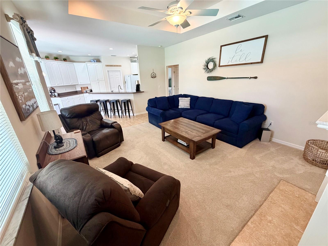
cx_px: 164
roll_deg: +3.0
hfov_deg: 102.1
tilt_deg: -18.9
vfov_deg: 85.7
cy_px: 123
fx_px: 133
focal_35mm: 14
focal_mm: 2.22
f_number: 2.2
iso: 320
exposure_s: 1/120
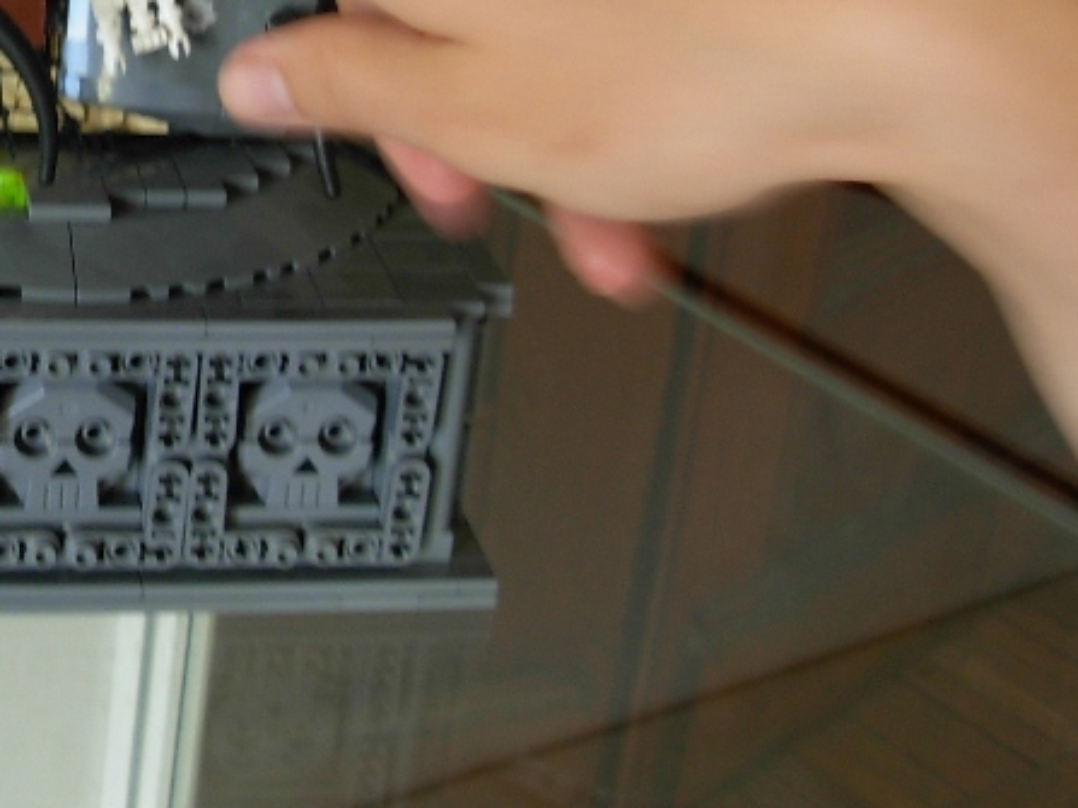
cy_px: -43
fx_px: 2709
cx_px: -87
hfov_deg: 21.4
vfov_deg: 16.5
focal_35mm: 87
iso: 79
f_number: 2.9
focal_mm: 6.3
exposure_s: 1/11.3
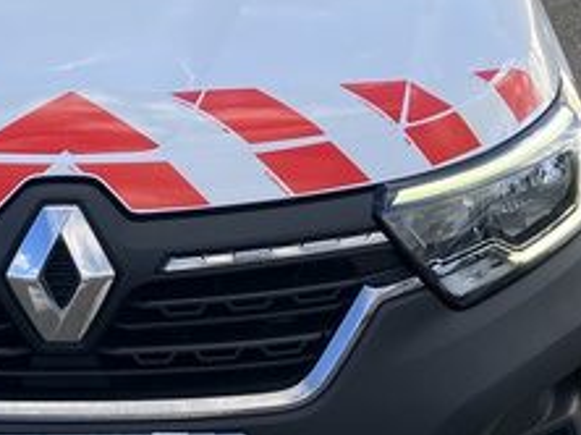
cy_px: 5
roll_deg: +2.9
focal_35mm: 101
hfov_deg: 19.2
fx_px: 1693
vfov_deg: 14.4
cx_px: 89
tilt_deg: -9.9
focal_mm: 3.99
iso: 32
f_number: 1.8
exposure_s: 1/408
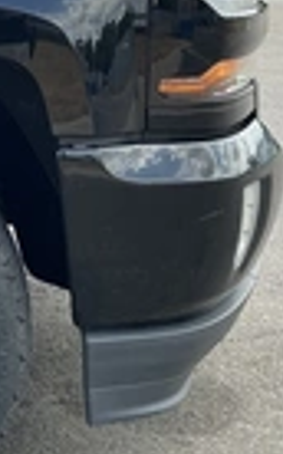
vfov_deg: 24.1
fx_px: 1063
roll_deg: +0.3
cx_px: -20
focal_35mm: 86
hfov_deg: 14.8
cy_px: 184
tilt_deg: -9.7
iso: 25
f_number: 1.8
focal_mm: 3
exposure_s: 1/450
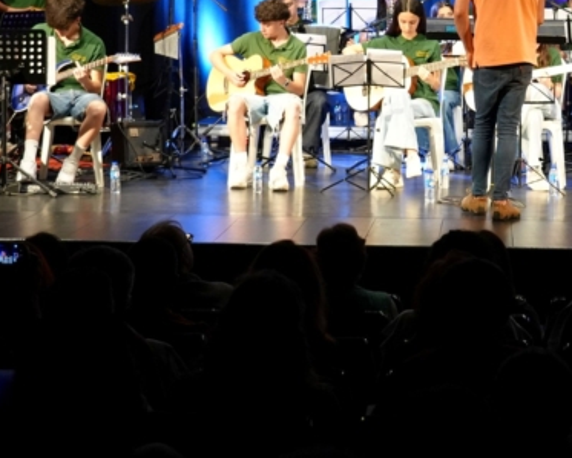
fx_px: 1931
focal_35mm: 114
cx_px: 459
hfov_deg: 16.7
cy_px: 129
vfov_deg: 13.5
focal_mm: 44
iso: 2500
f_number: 4
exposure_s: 1/60
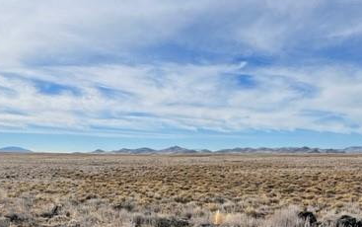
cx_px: 130
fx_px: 474
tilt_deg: -7.8
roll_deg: -1.2
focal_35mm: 48
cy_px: 213
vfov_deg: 25.9
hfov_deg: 41.4
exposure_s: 1/6494
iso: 50
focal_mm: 5.1
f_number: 1.6
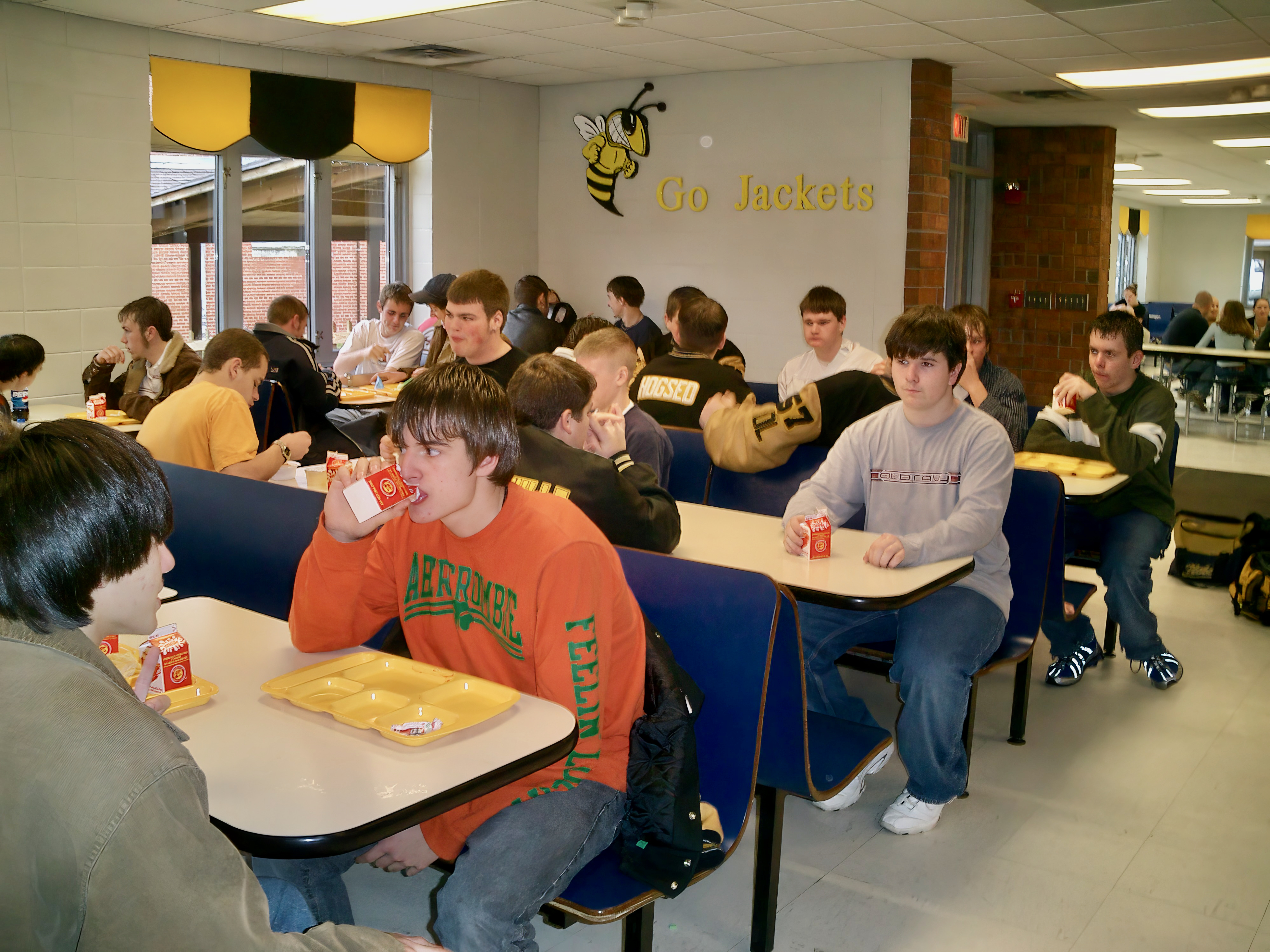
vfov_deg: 40.7
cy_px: 476
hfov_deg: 52.6
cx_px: 635
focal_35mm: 35
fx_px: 1284
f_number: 4.2
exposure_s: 1/40
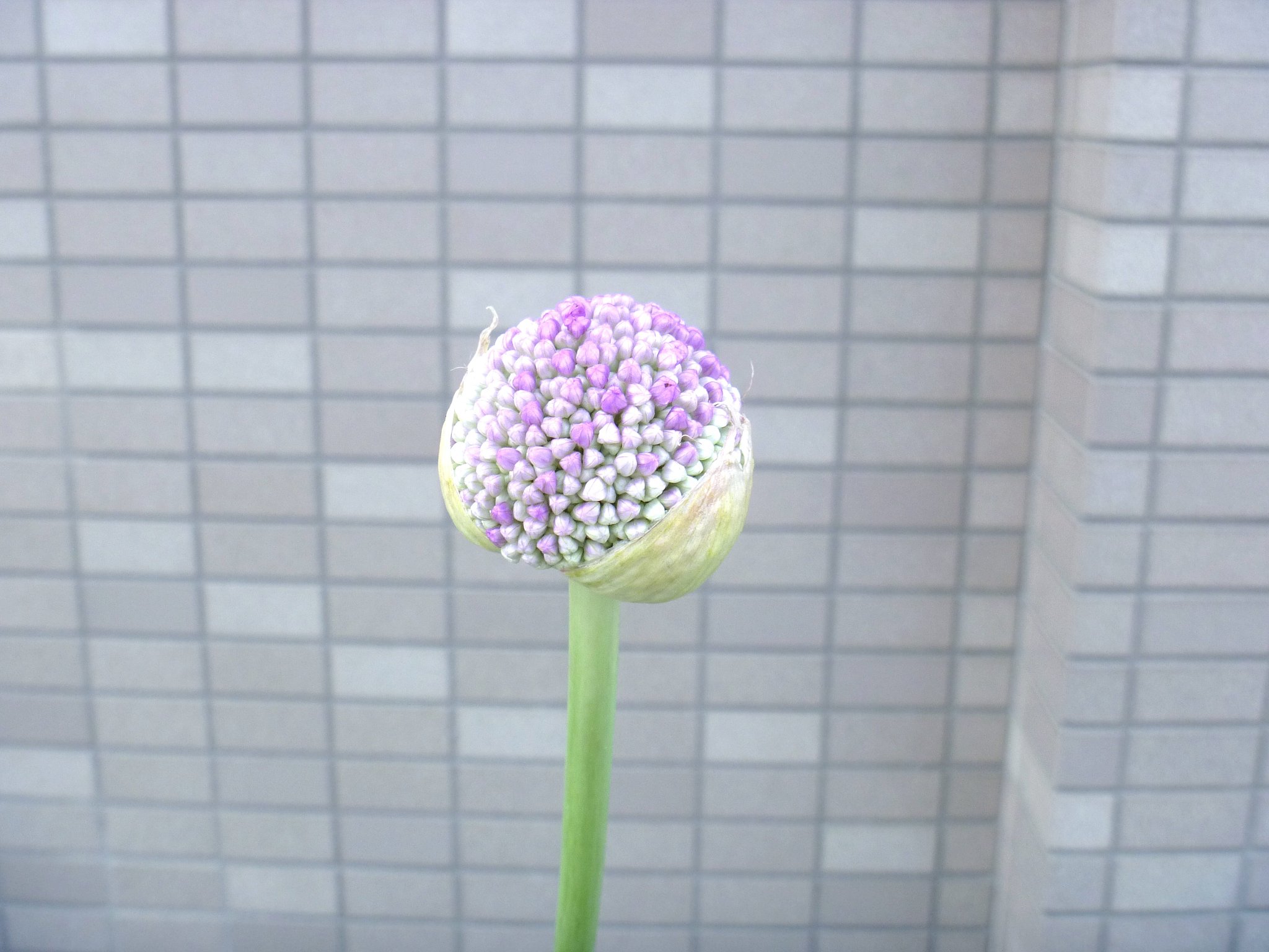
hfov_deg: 45.8
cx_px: 634
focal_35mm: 41
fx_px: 1503
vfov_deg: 35.1
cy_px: 476
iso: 200
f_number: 3.6
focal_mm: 7.2
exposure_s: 1/200
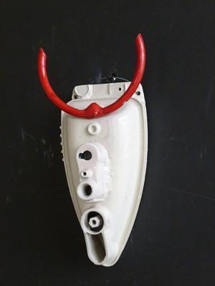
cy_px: 143
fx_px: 530
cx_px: 108
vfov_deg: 30.3
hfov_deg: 22.9
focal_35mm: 64
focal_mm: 11.5
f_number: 4.5
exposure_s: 1/13
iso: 400
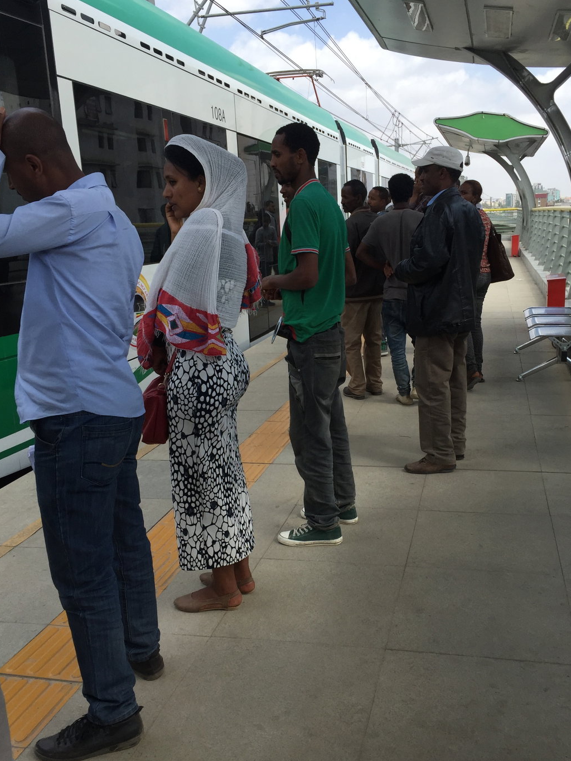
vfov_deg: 53.9
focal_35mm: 34
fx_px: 748
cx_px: 320
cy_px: 401
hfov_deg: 41.7
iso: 32
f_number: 2.2
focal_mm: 4.15
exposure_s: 1/1014
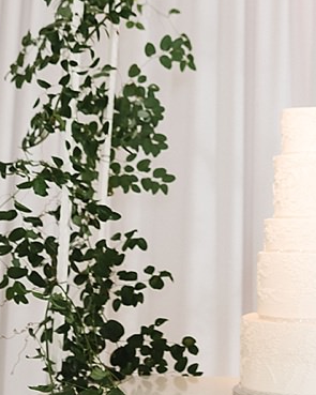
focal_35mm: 100
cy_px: -19
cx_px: 316
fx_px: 1170
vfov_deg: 18.6
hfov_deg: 15.1
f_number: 2.2
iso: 250
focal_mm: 35
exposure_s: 1/125
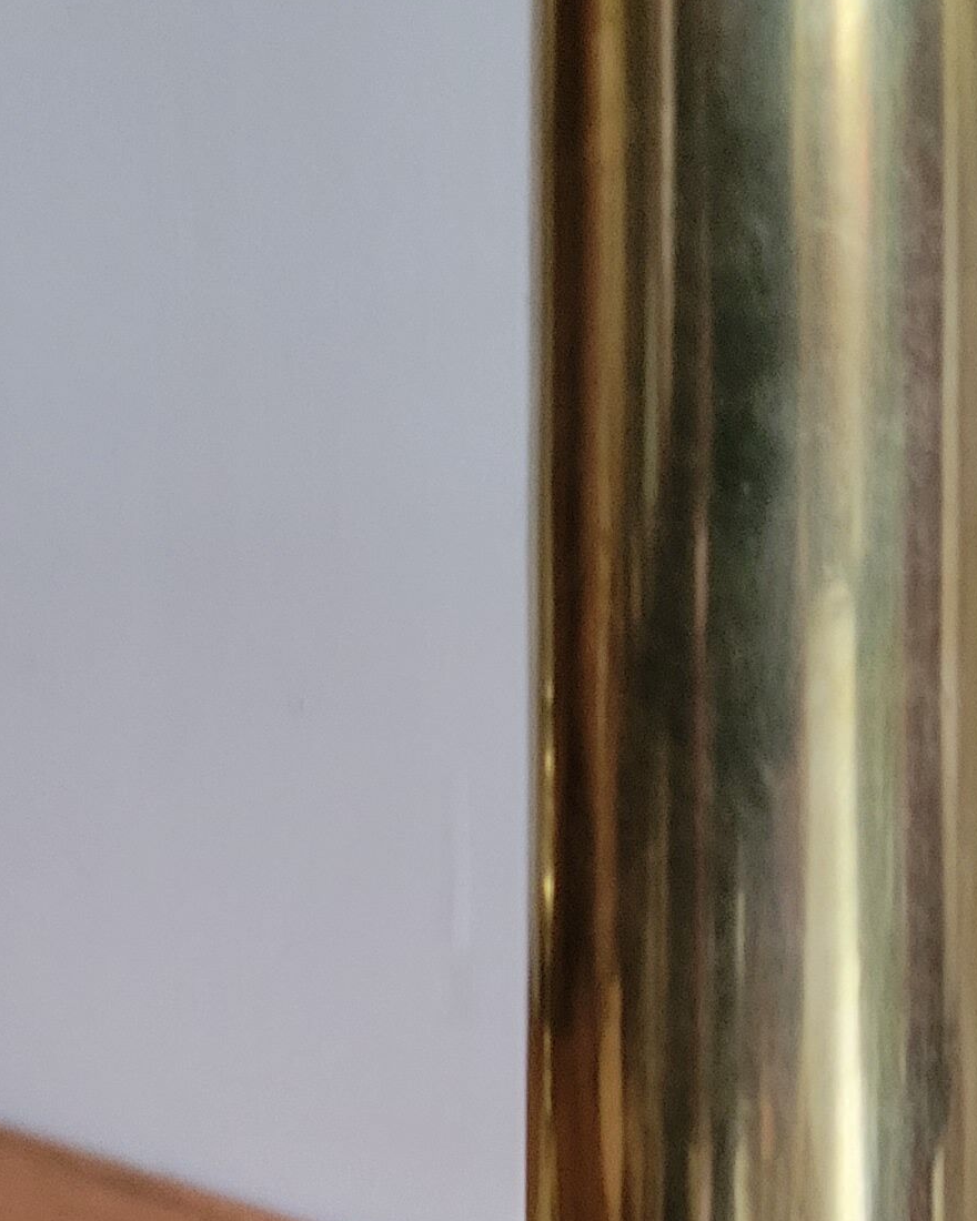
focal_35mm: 93
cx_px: 290
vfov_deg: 19.4
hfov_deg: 16.5
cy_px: 1462
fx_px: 3361
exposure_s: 1/25
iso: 500
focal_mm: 5.4
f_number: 1.8
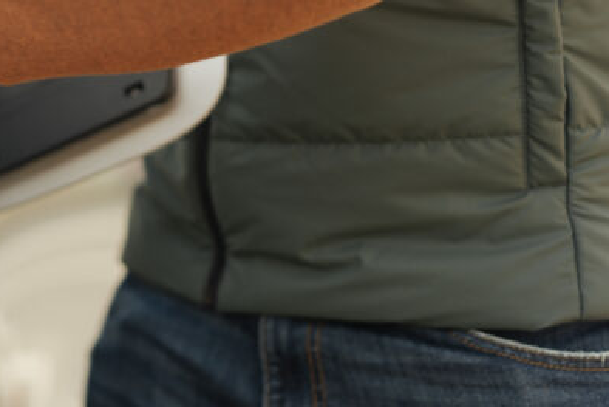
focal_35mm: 71
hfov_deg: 27.1
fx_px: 1201
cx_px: 20
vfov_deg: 19.0
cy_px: 91
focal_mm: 35
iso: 100
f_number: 1.4
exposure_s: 1/800
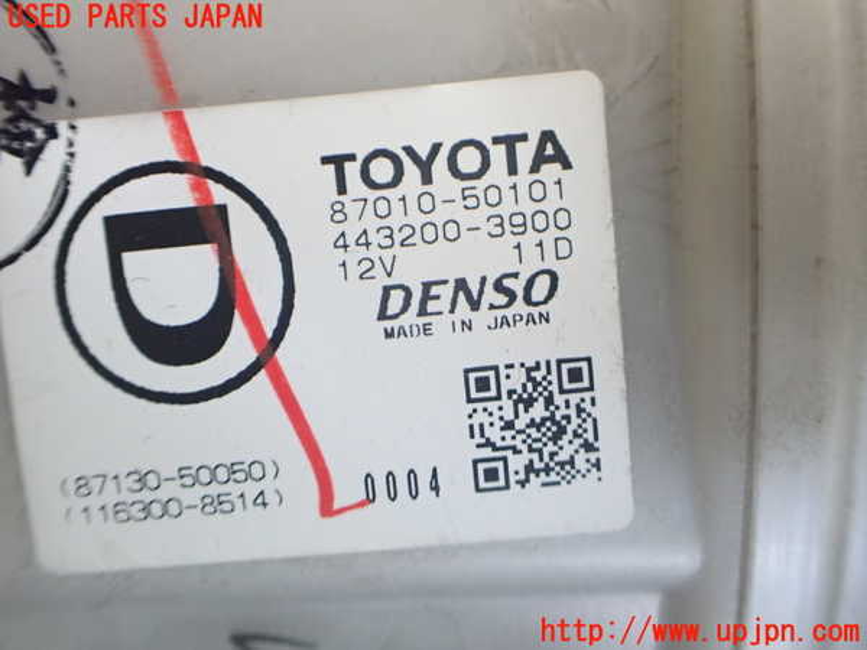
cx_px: 434
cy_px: 325
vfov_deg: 46.8
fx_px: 751
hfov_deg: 60.0
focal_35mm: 30
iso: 800
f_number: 2.3
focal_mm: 5.4
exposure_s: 1/50
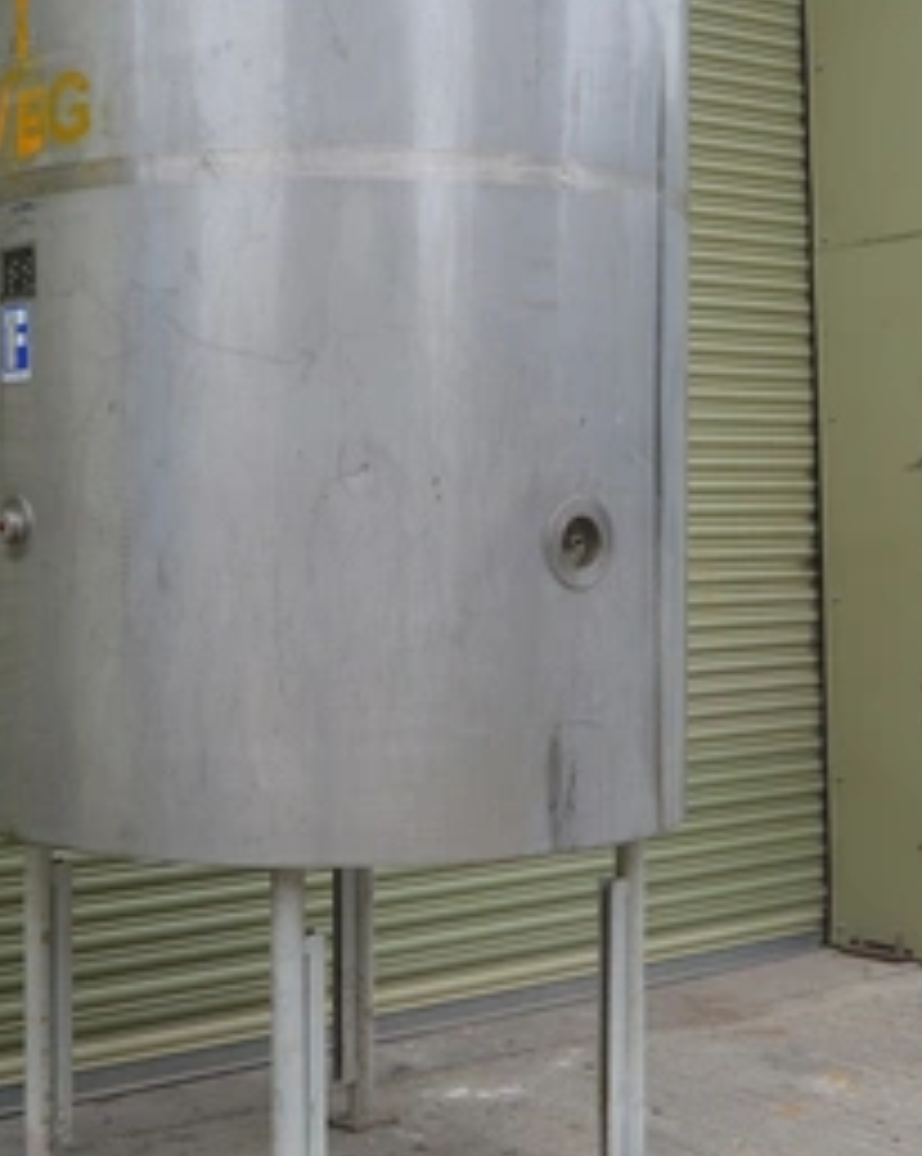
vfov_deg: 33.0
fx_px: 1948
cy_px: 549
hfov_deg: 26.5
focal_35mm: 57
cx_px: 328
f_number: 5.6
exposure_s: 1/125
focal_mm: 26
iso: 200
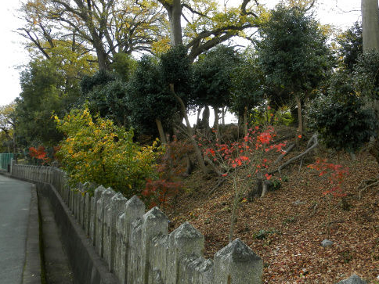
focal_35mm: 41
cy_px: 141
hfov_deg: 45.4
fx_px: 449
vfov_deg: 35.1
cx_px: 237
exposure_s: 1/250
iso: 80
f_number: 3.2
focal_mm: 5.5
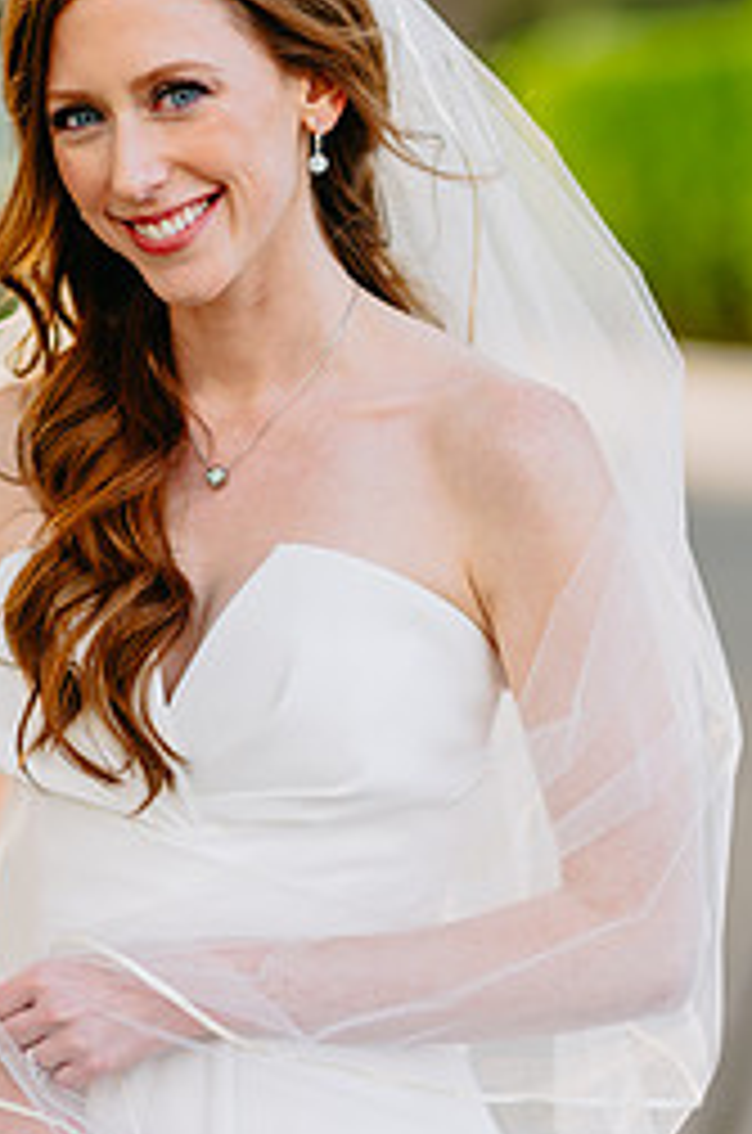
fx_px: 4782
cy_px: 706
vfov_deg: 13.5
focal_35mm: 152
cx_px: 254
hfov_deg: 9.0
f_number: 2
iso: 100
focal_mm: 85
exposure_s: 1/640
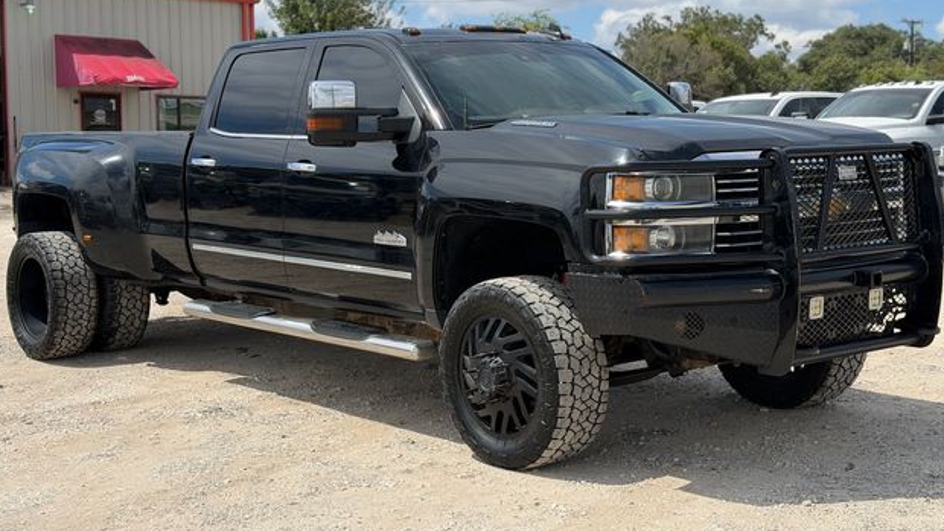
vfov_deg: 22.2
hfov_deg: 38.5
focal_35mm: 54
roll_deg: +0.7
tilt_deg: -2.5
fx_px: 1352
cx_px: 480
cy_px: 236
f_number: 1.78
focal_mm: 6.76
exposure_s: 1/4587
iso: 64
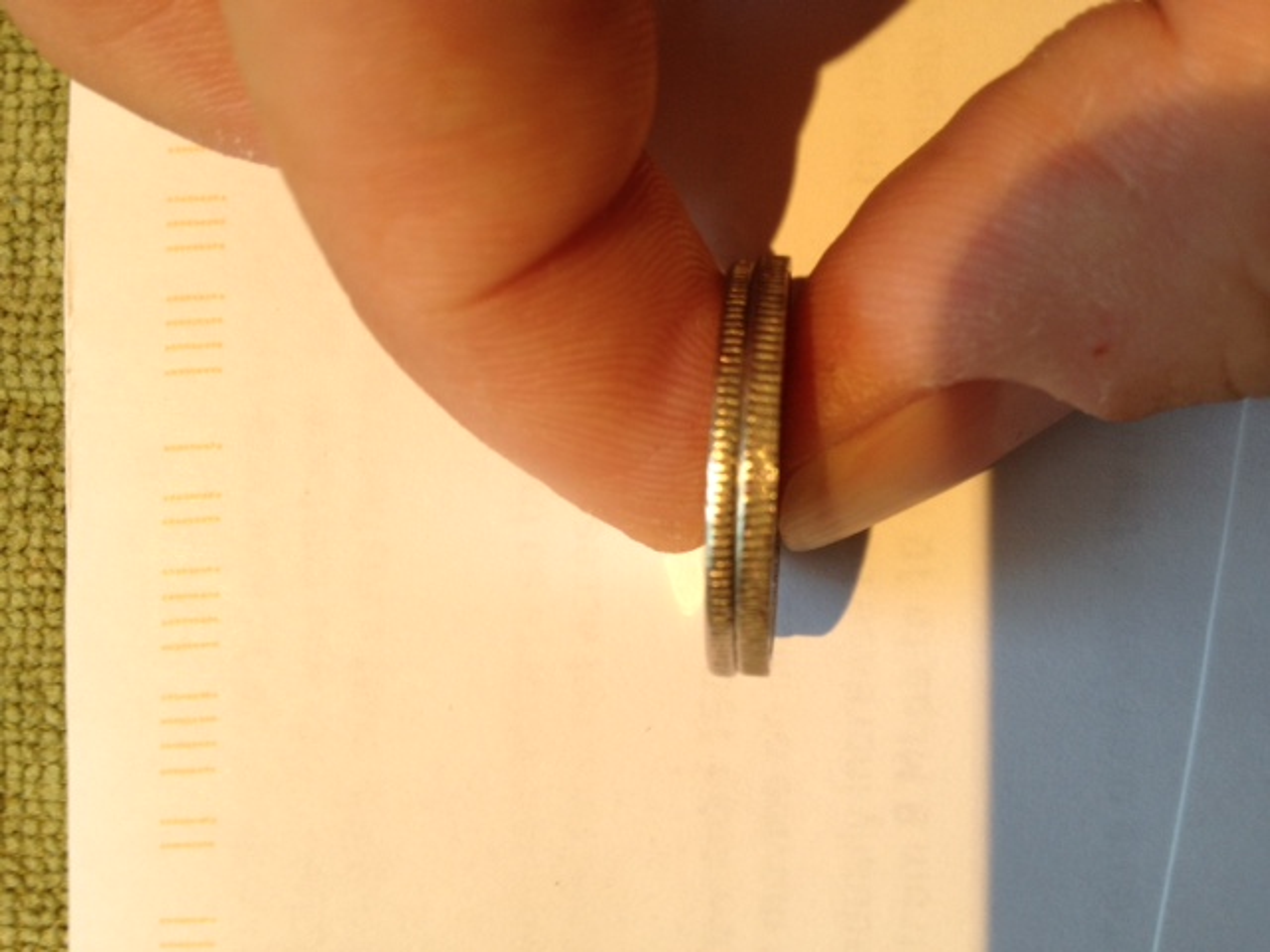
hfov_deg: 52.6
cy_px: 476
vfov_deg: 40.7
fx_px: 1284
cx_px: 635
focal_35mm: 35
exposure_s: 1/40
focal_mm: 4.28
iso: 50
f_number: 2.4
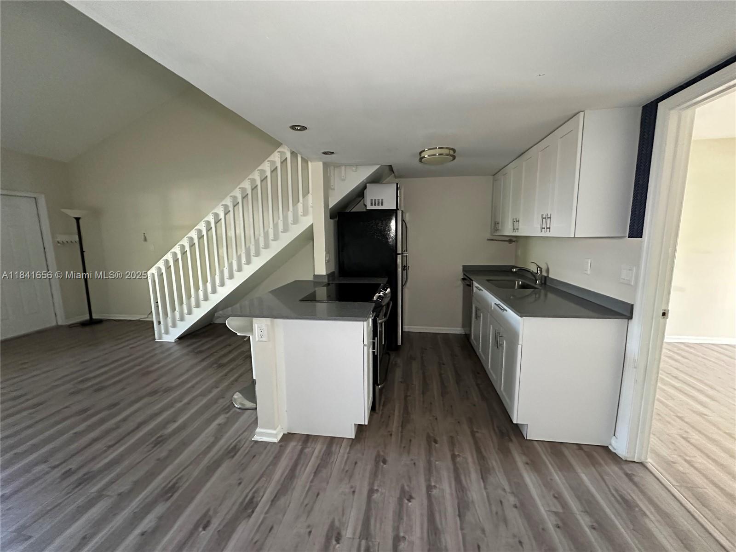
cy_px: 276
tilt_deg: -7.5
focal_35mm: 14
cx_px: 368
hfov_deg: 102.1
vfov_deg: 85.7
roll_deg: +0.6
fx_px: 298
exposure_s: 1/60
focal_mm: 2.22
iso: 800
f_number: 2.2
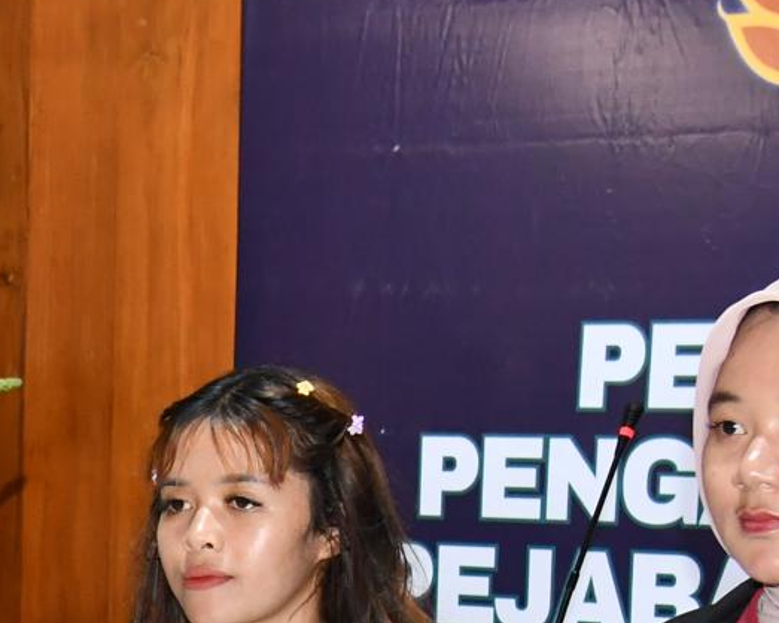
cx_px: -200
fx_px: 3111
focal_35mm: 135
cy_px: 875
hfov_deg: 13.8
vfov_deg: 11.1
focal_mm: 24
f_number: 4
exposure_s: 1/60
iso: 1100
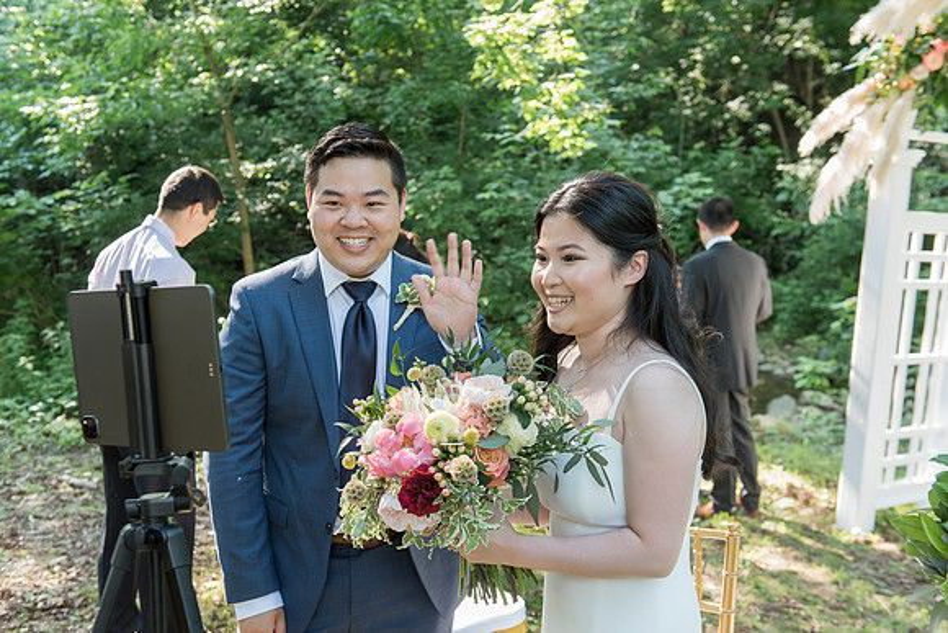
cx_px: 474
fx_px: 1159
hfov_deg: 44.5
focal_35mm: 44
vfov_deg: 30.5
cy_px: 316
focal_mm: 44
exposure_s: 1/160
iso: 1000
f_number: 4.5
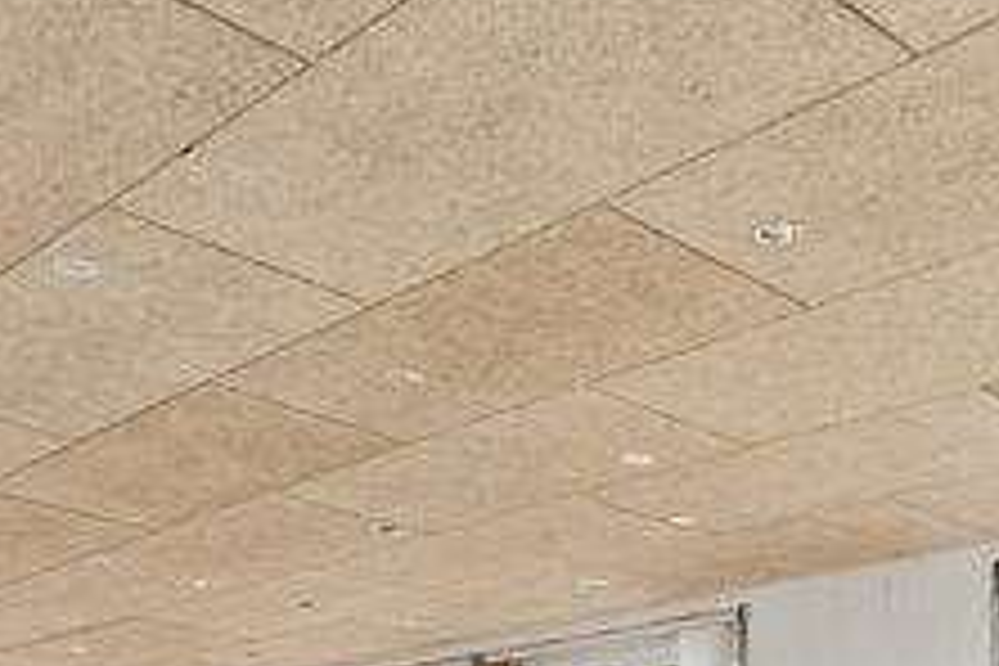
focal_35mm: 54
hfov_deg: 36.8
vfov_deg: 22.0
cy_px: 911
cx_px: 428
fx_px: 1498
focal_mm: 10
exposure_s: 1/40
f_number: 8
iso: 200
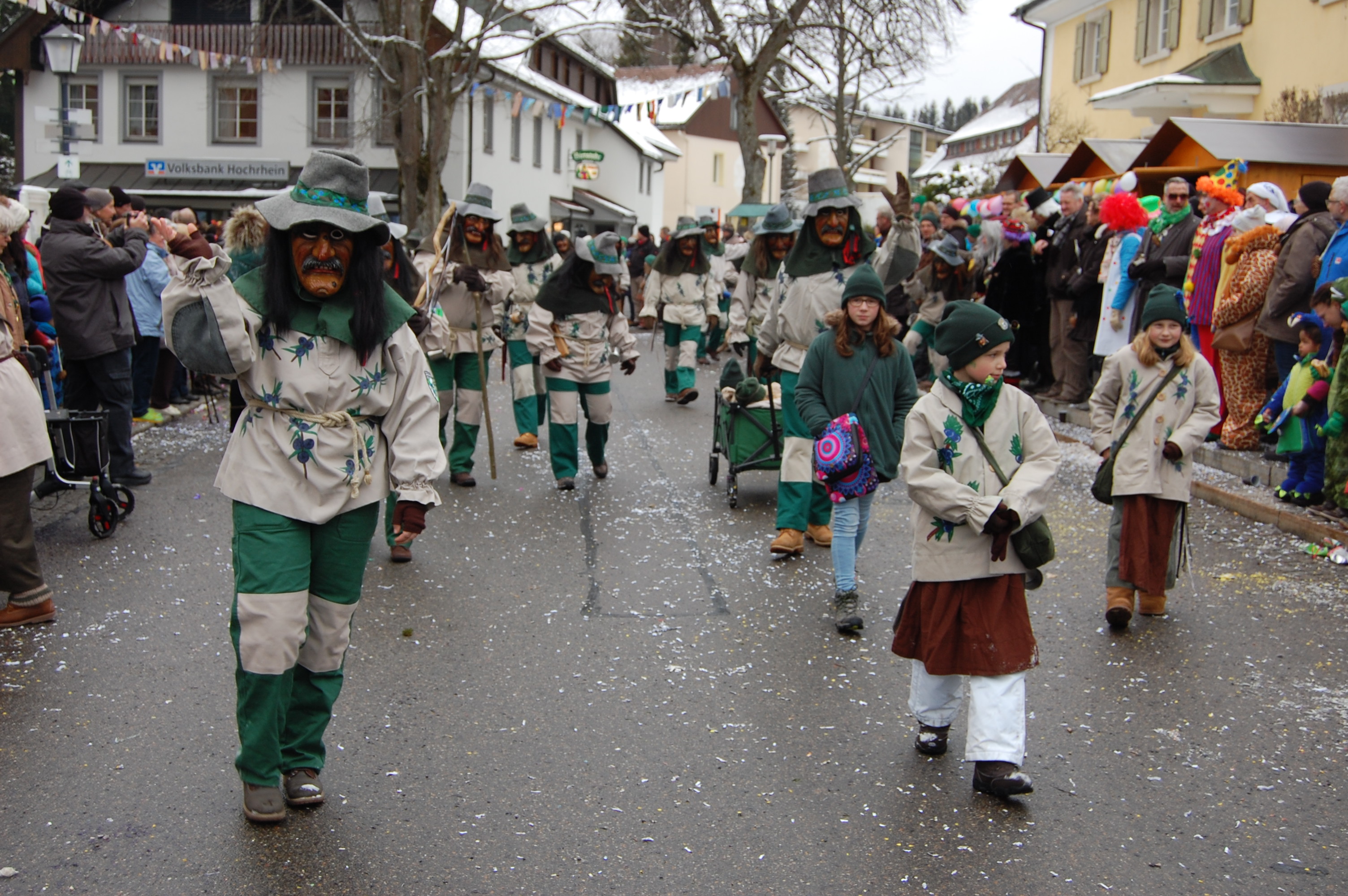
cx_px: 674
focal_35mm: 42
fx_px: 1571
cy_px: 448
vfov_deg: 31.8
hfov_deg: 46.4
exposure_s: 1/125
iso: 250
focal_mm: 28
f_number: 5.6
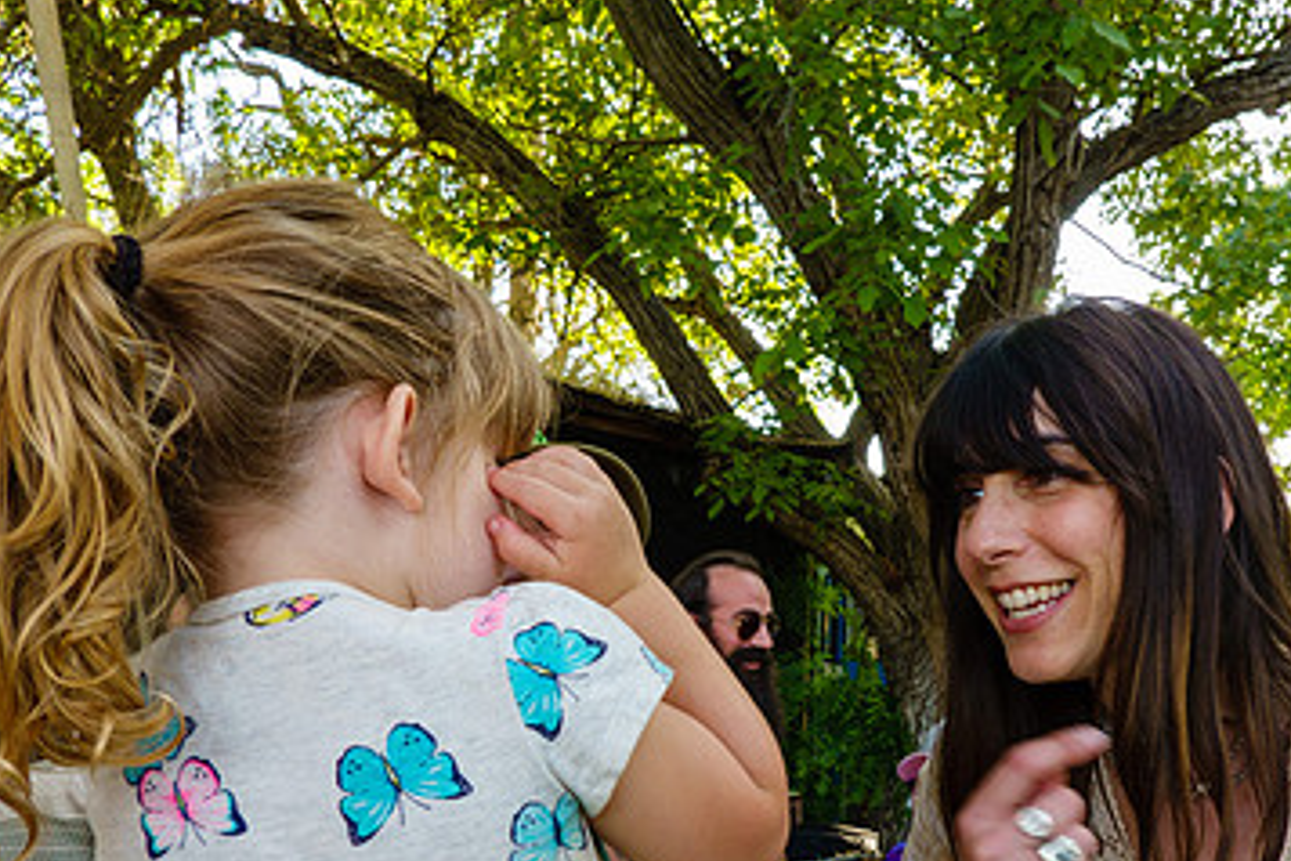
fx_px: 1398
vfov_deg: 33.7
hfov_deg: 49.4
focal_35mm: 39
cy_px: 620
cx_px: 730
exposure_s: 1/50
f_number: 4.5
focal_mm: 9
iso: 125
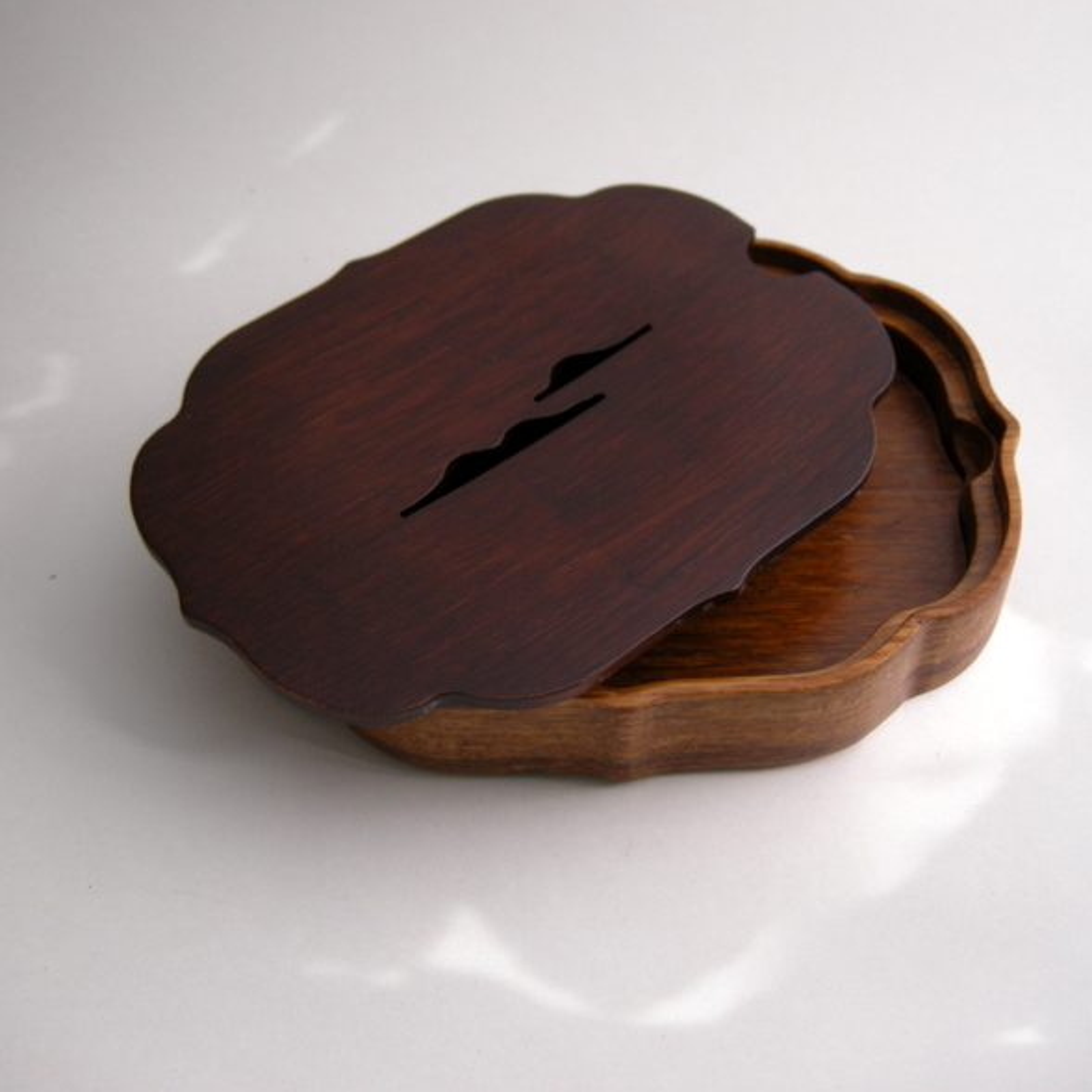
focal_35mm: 42
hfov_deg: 39.9
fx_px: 1499
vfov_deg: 40.0
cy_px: 538
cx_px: 623
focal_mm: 7.5
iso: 78
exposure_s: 1/59.6
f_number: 2.7
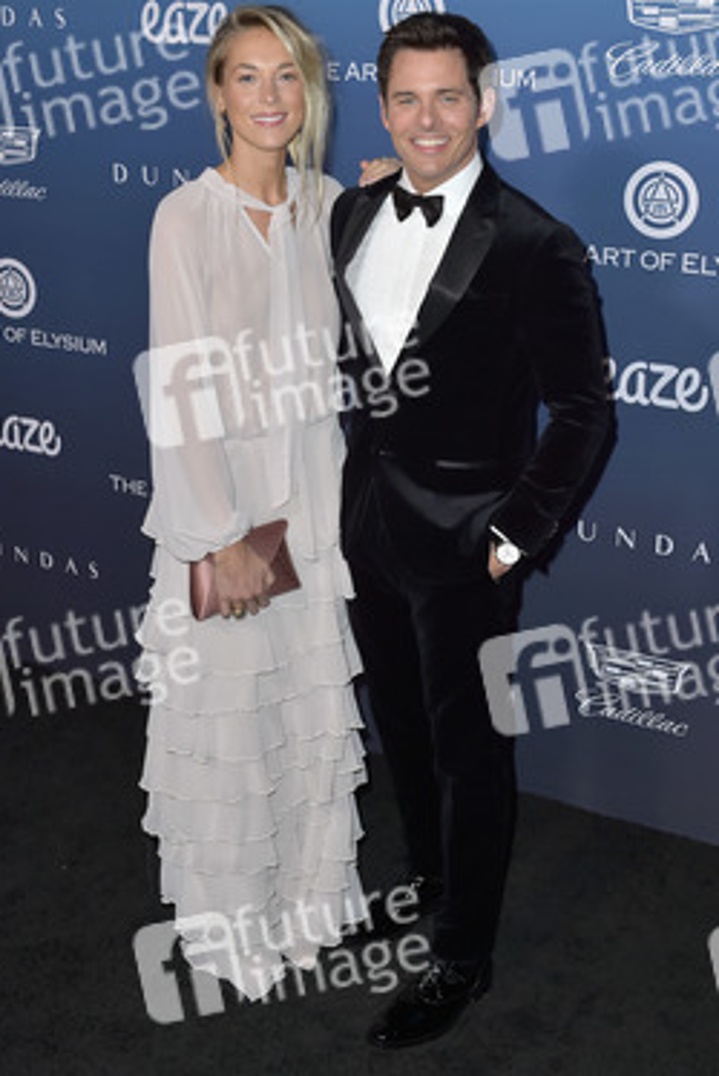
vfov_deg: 41.9
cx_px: 367
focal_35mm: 47
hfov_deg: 28.7
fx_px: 1405
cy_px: 524
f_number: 5.6
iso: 250
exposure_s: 1/250
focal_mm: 44
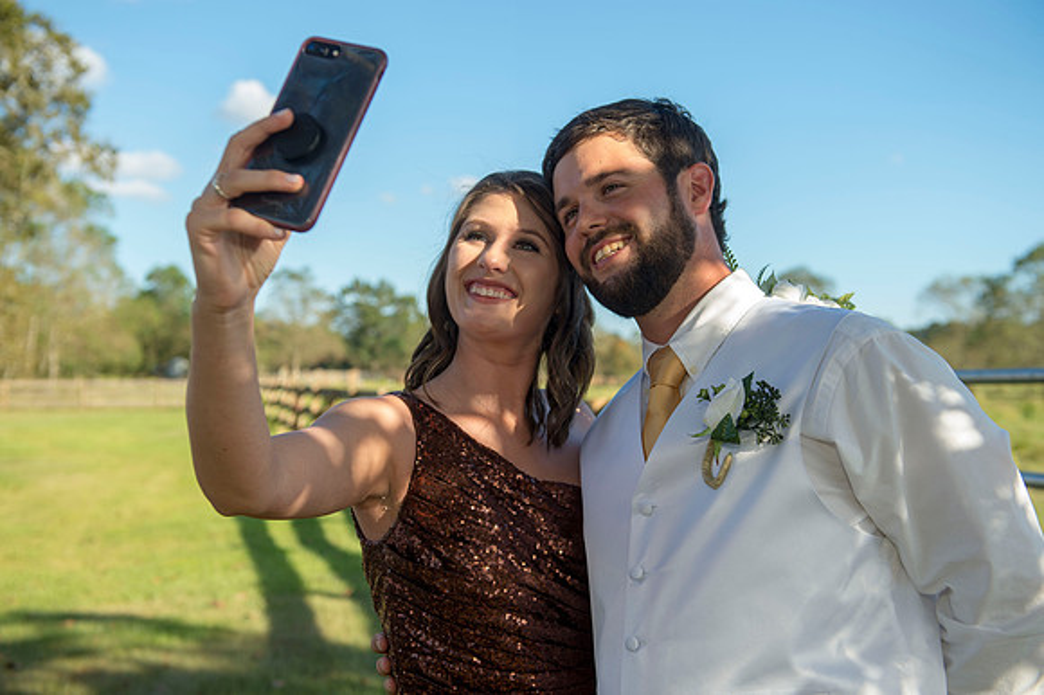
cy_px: 348
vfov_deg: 29.8
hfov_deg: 43.6
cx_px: 522
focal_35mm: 45
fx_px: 1304
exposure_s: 1/500
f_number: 4.5
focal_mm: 45
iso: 200
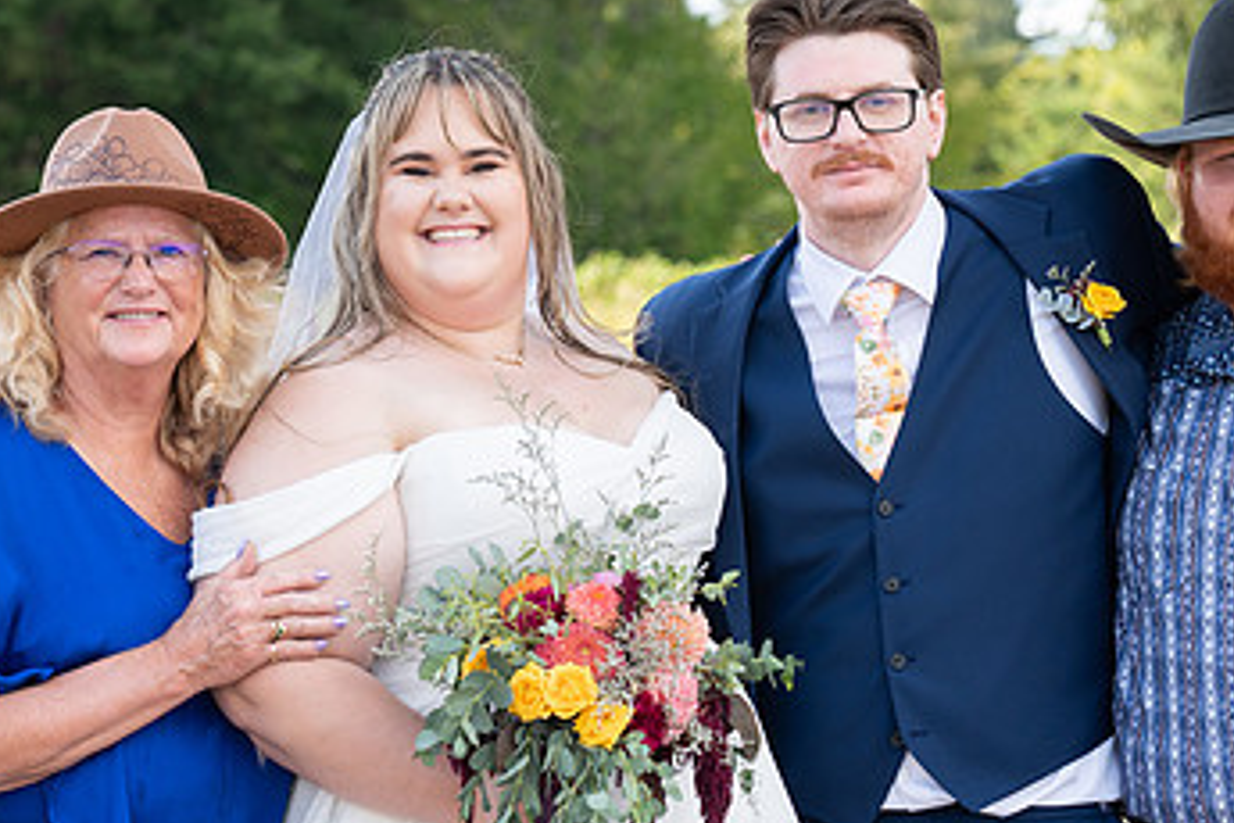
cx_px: 817
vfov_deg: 8.9
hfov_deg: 13.3
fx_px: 5278
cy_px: 485
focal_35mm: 154
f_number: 5
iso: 250
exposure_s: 1/320
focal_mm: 88
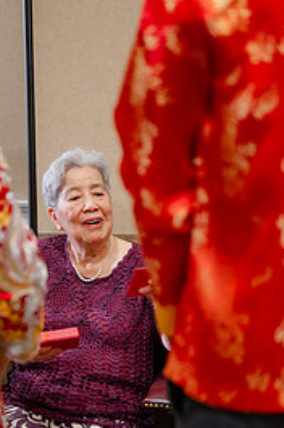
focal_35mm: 85
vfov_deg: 23.7
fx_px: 1008
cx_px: 79
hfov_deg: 16.0
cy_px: 328
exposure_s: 1/125
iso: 640
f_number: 1.8
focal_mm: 50
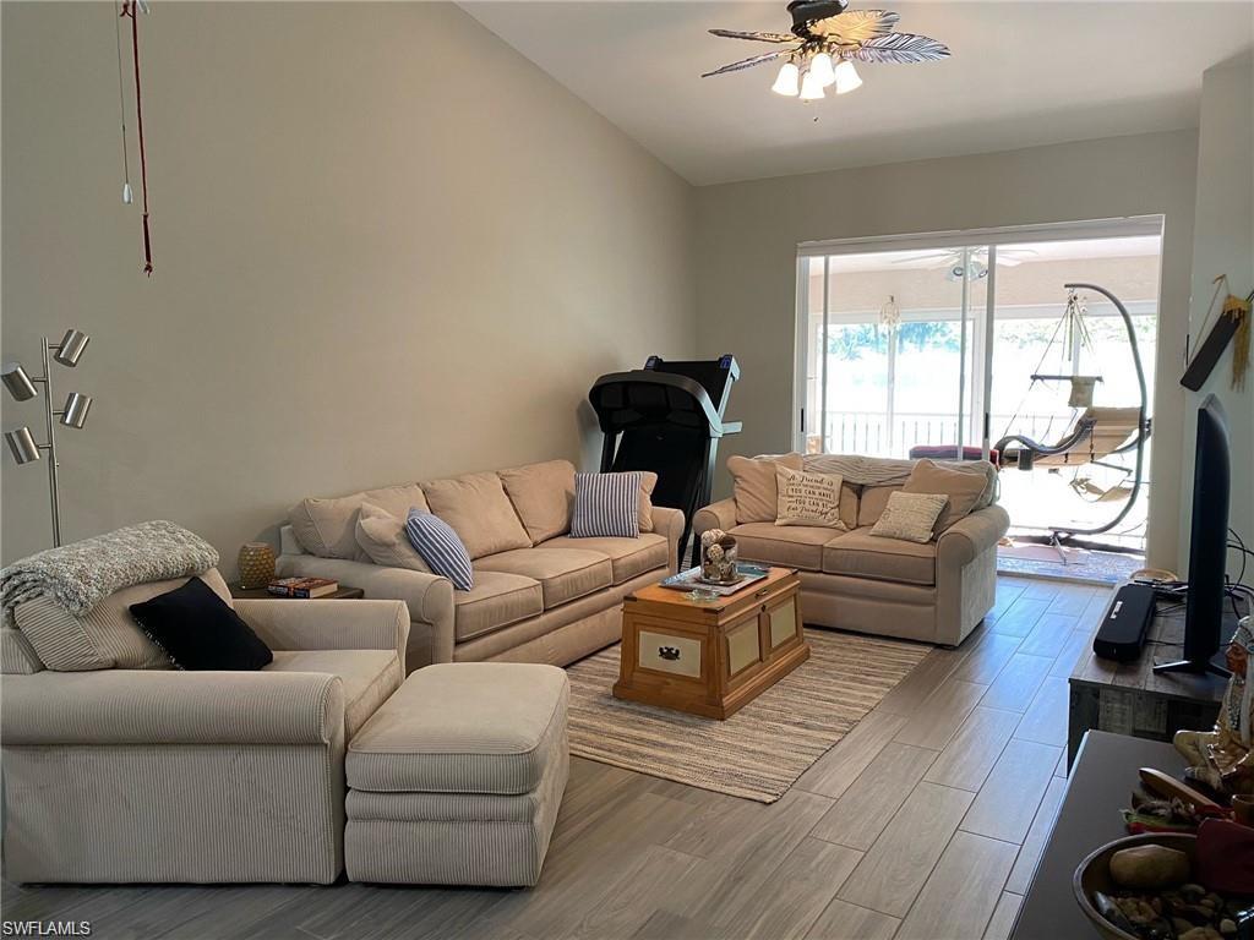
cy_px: 470
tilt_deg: -5.5
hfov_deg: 67.3
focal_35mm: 26
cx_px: 627
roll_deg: +0.4
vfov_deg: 53.1
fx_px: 942
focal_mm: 4.25
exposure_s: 1/60
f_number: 1.8
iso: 125
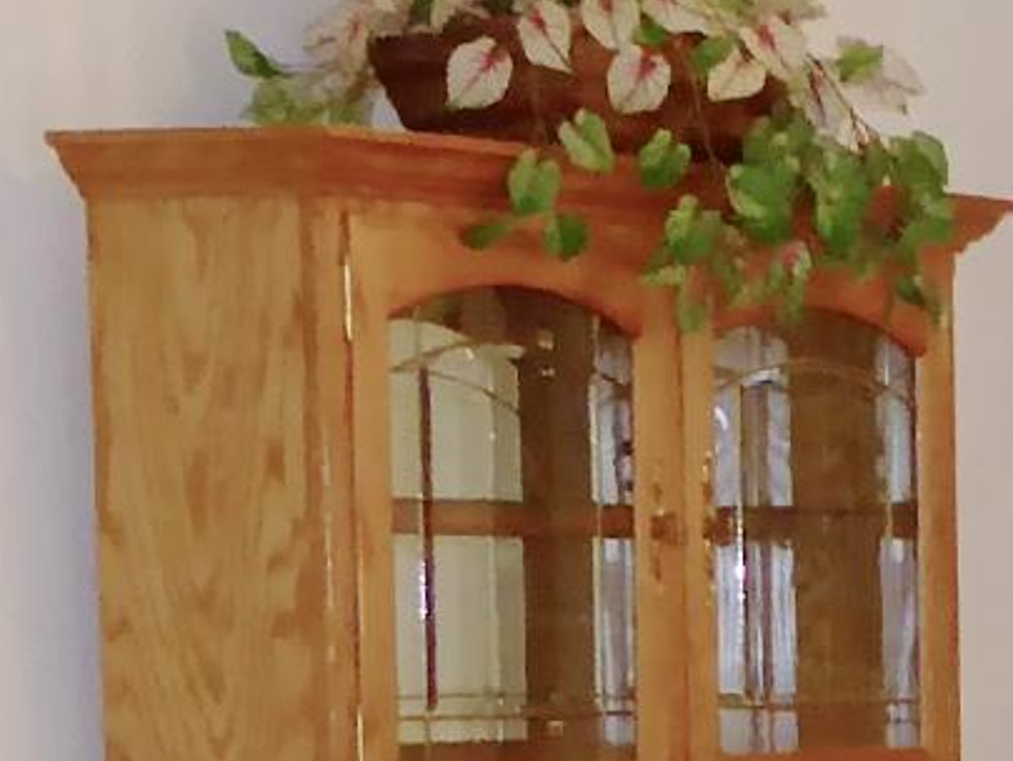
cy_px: 1319
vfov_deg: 7.8
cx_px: 1993
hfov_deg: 9.9
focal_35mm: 185
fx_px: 5415
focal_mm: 4.3
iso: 320
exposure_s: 1/60
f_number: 3.3
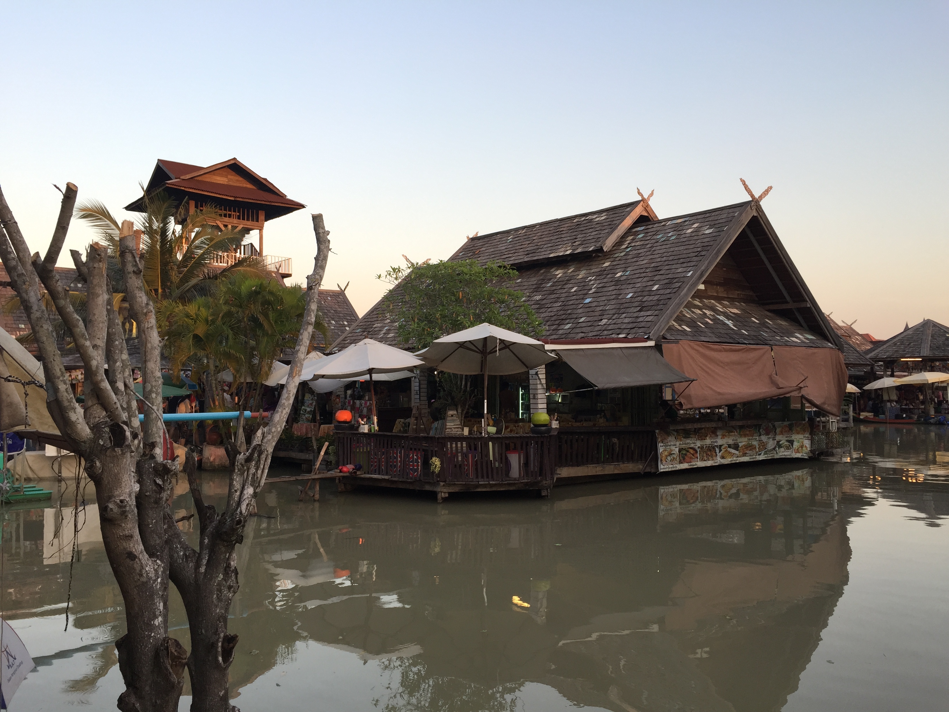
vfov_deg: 48.2
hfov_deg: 61.7
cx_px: 474
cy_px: 356
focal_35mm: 29
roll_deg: -0.9
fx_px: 795
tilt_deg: +2.4
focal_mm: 4.15
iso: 32
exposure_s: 1/146
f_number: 2.2
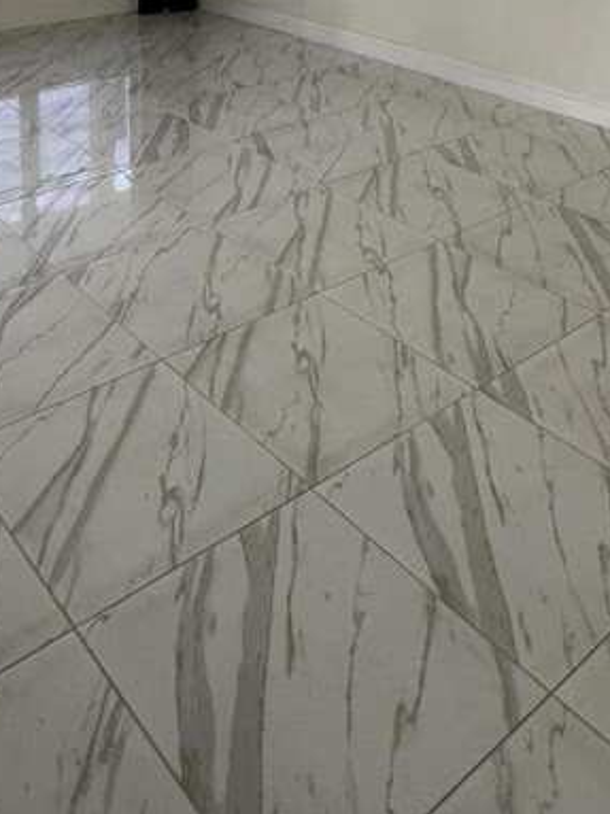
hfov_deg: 36.4
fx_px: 917
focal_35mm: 39
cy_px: -74
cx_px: 206
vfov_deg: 39.5
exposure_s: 1/120
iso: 80
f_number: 2.2
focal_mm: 2.22
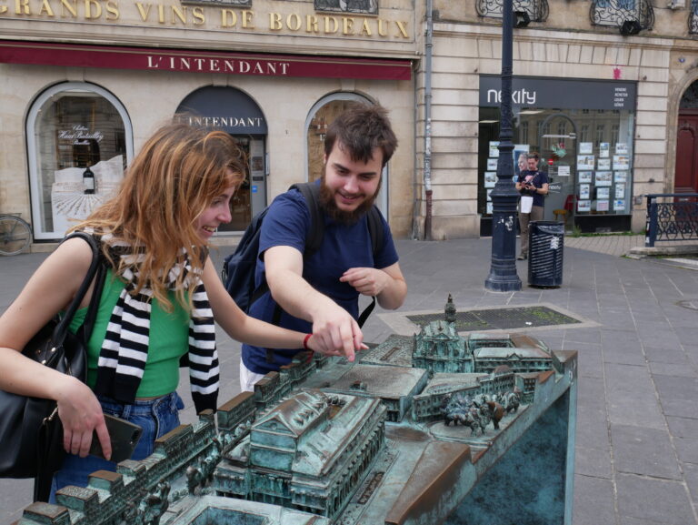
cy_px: 262
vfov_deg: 46.8
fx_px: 605
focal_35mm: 30
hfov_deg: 59.9
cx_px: 349
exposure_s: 1/250
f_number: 6.3
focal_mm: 15
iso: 200
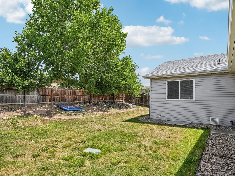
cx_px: 102
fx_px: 126
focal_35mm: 19
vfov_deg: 69.9
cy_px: 90
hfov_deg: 85.5
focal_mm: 11
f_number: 8
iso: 100
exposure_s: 1/250
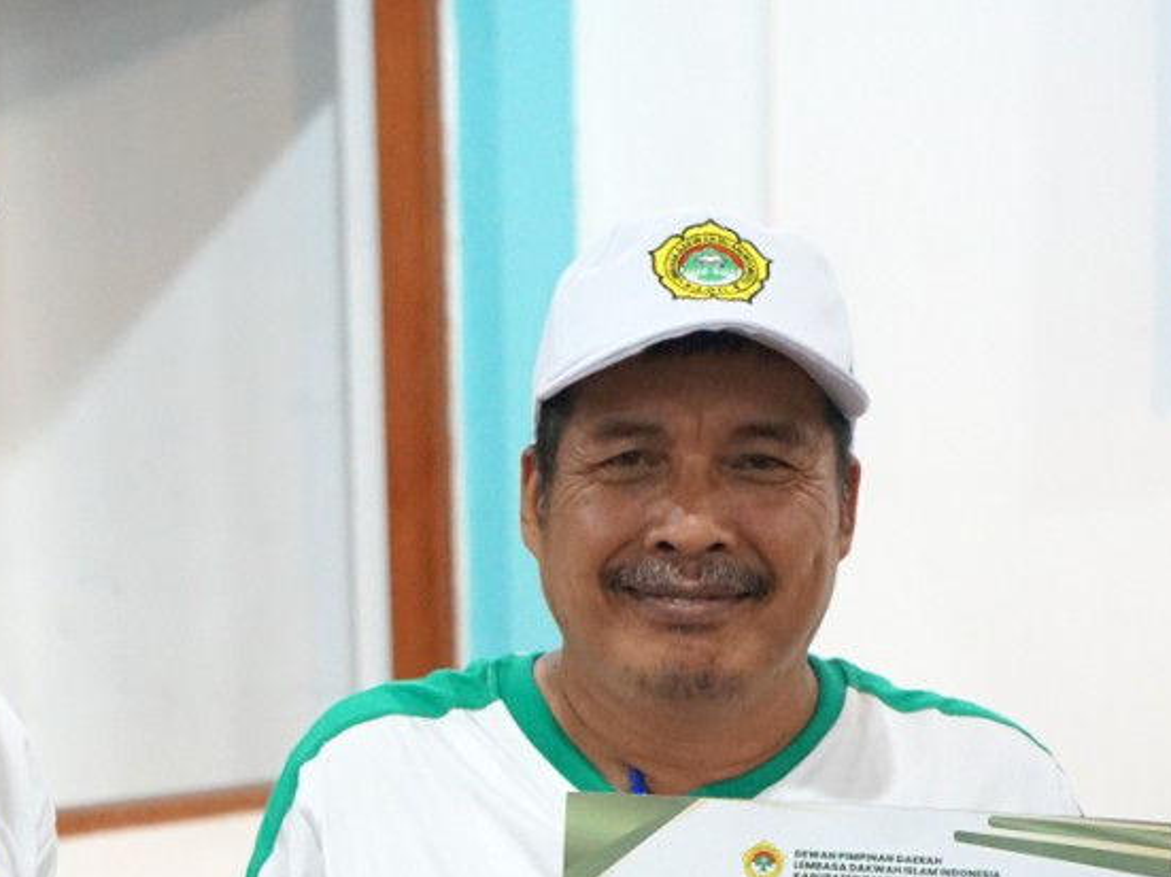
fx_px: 2976
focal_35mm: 88
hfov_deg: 21.6
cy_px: 847
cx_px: 60
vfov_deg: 16.5
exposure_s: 1/100
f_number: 4.5
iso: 6400
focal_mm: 42
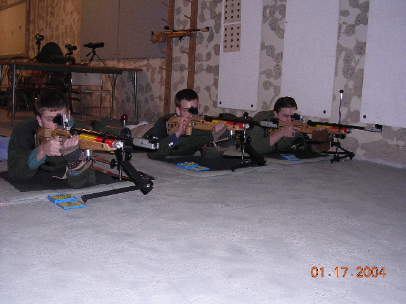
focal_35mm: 38
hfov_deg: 49.0
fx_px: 446
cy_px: 152
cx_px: 203
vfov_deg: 37.7
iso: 243
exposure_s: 1/60.1
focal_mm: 5.8
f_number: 2.8
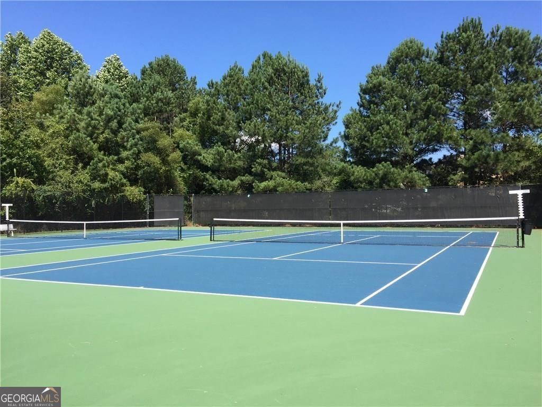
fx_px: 454
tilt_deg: +0.1
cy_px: 204
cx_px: 271
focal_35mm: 29
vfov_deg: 48.2
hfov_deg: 61.7
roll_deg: +0.0
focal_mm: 4.15
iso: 32
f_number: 2.2
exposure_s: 1/1014
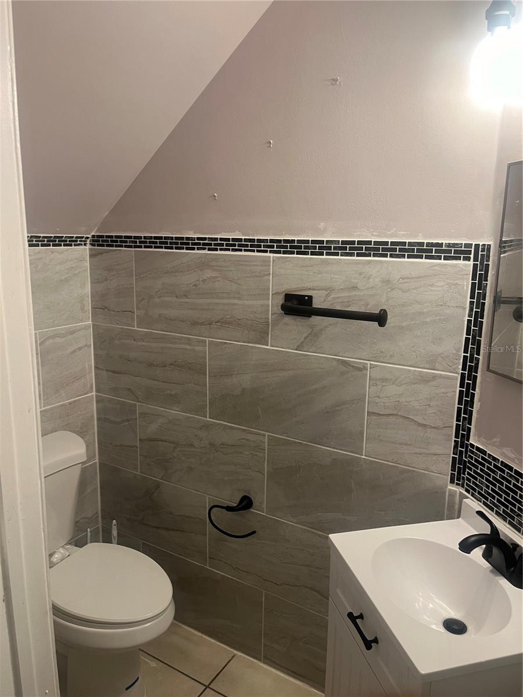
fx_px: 524
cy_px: 348
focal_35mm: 26
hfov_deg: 53.1
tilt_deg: -13.2
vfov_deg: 67.3
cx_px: 262
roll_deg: +0.0
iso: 80
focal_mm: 5.1
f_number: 1.6
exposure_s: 1/60
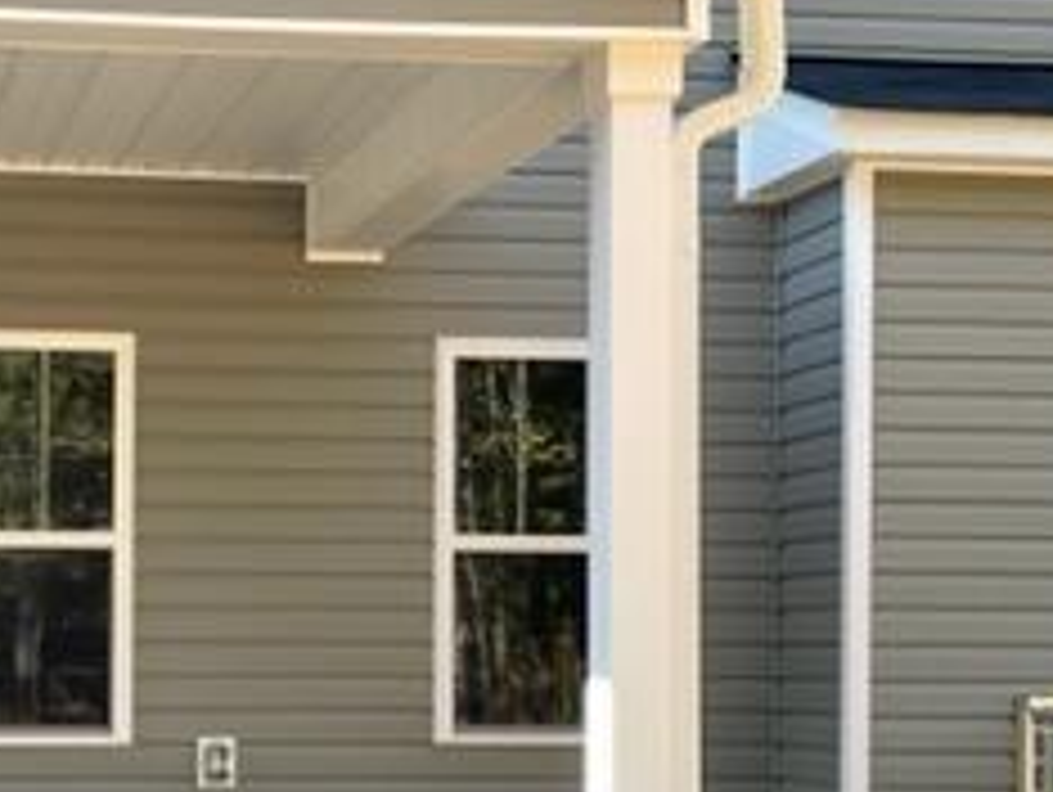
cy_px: 580
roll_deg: +0.1
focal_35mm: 71
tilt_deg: +0.9
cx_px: 108
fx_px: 2162
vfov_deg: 20.6
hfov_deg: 26.5
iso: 32
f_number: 1.6
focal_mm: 4.2
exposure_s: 1/415
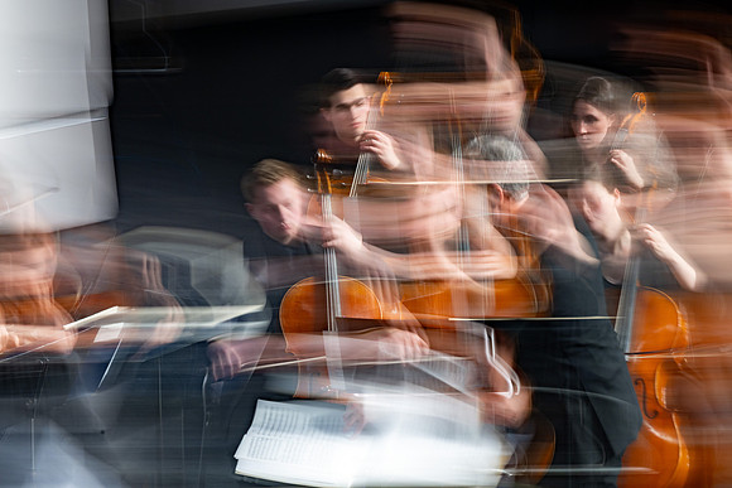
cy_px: 244
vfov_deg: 6.9
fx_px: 4067
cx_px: 366
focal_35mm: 200
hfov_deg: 10.3
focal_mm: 200
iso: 100
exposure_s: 1
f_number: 13
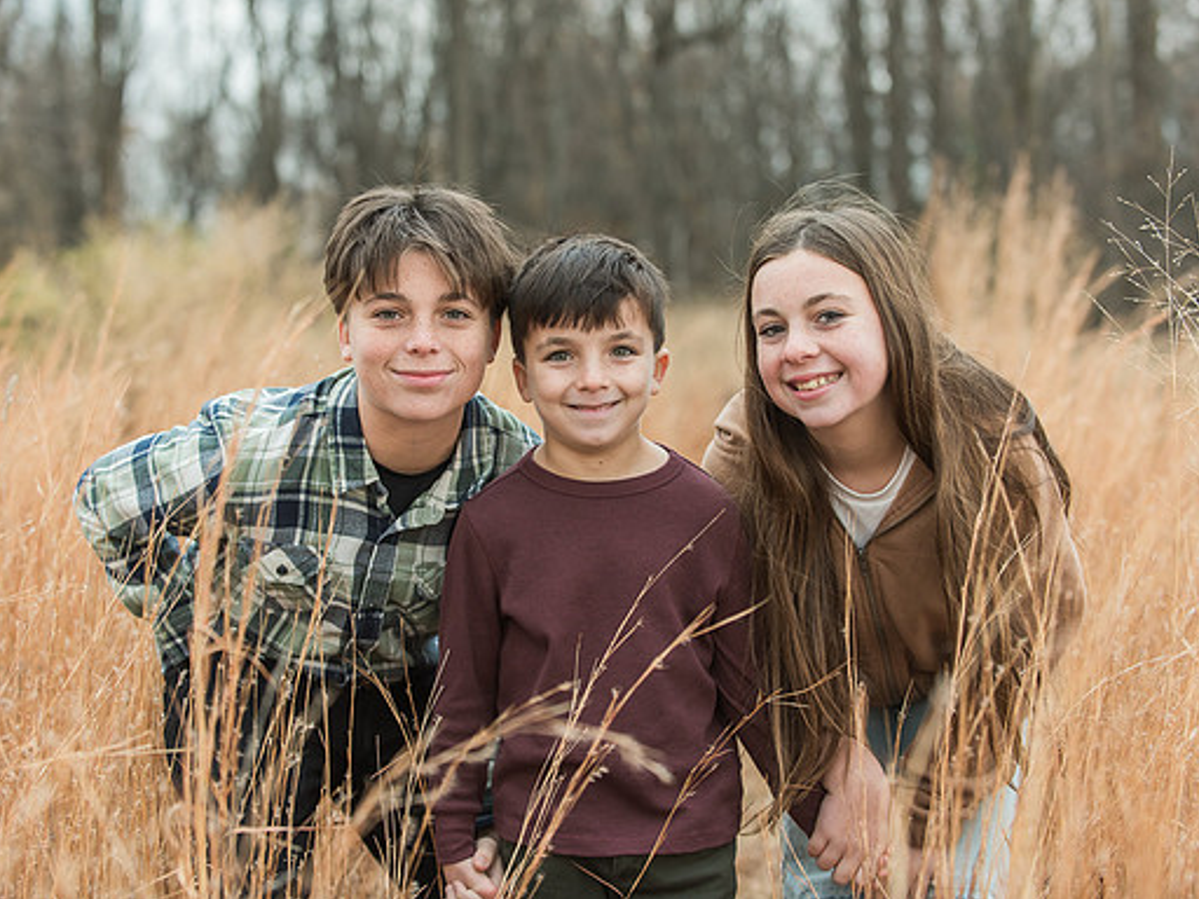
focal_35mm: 83
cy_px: 442
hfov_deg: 23.6
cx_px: 588
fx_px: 2875
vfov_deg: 17.8
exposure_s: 1/160
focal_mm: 75
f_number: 3.5
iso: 1000
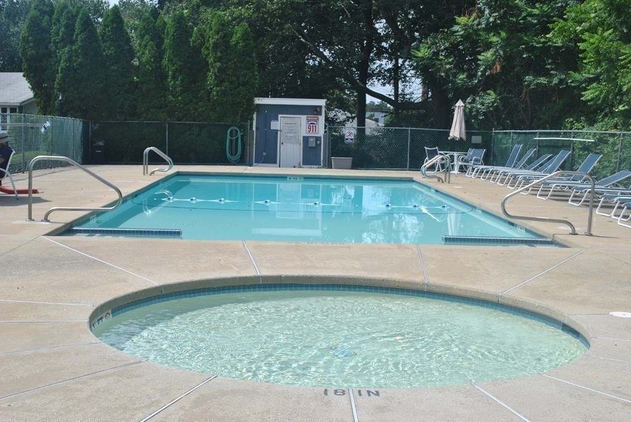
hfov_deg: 38.8
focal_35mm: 51
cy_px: 211
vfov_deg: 26.5
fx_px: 895
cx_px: 316
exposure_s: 1/250
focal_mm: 34
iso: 100
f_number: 7.1
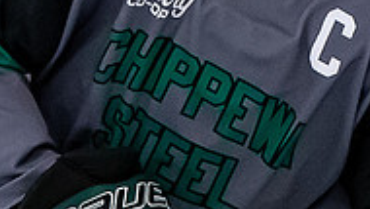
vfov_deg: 0.6
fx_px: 19961
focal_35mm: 2034
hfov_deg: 1.1
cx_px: 319
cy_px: -208
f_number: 3.5
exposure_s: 1/800
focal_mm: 200
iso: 2500
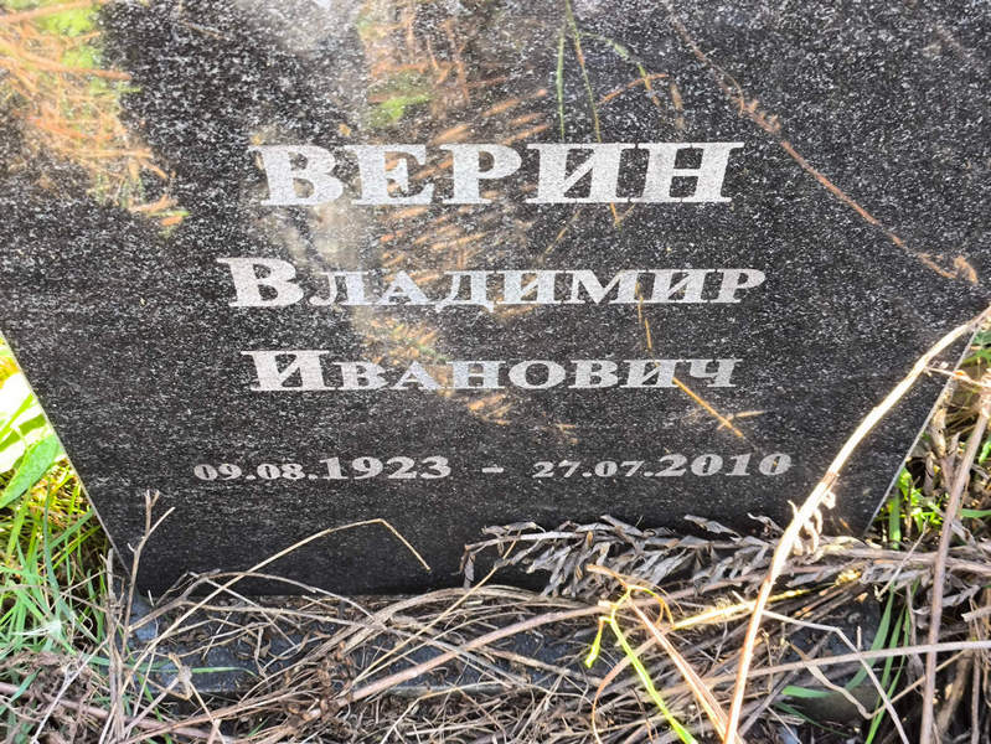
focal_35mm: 50
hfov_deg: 38.2
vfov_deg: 29.1
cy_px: 372
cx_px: 496
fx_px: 1432
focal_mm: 4.71
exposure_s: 1/100
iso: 100
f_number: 1.7
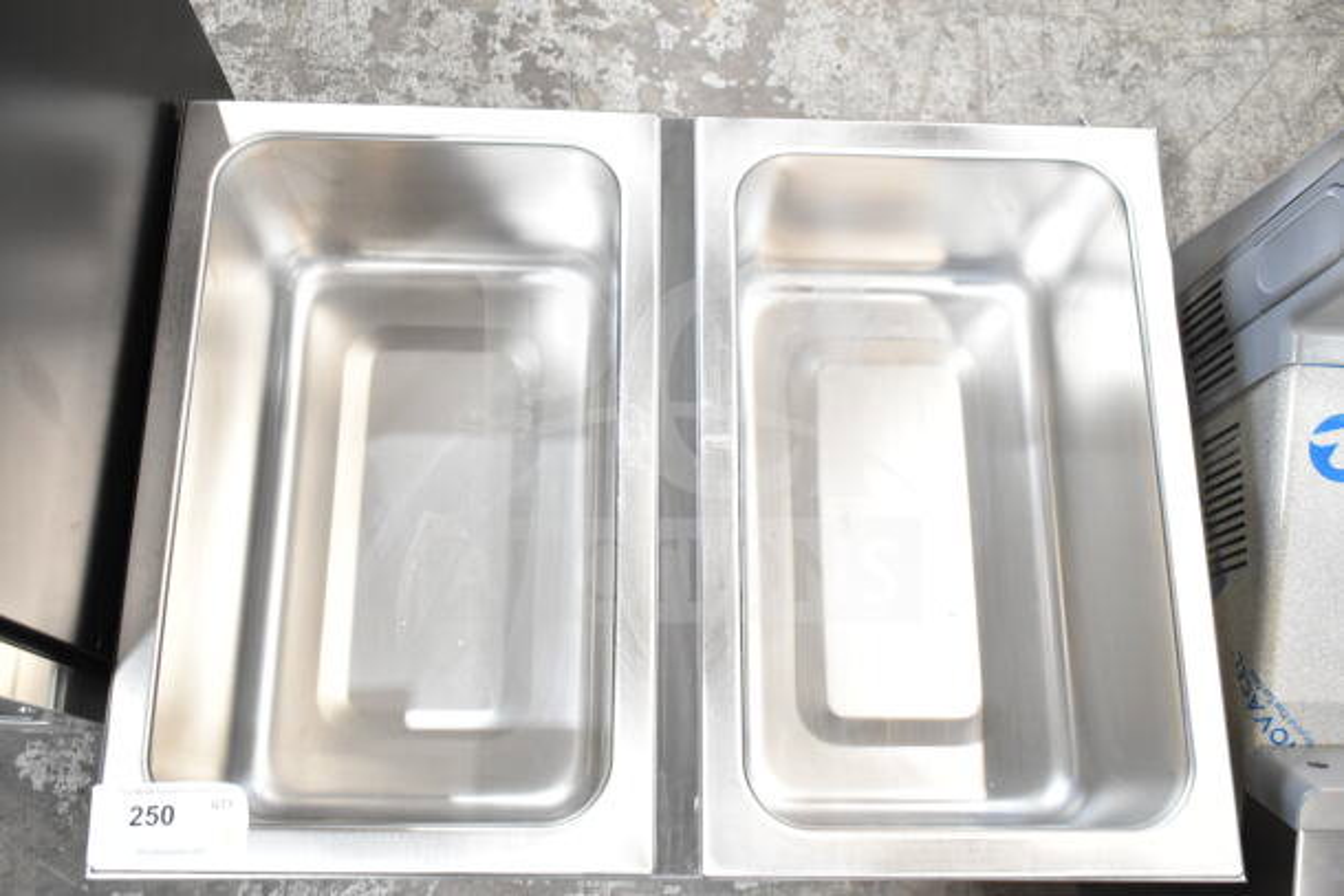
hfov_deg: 53.1
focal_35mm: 36
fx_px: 1344
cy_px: 448
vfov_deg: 36.9
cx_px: 672
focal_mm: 24
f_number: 4.5
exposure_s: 1/80
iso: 1600
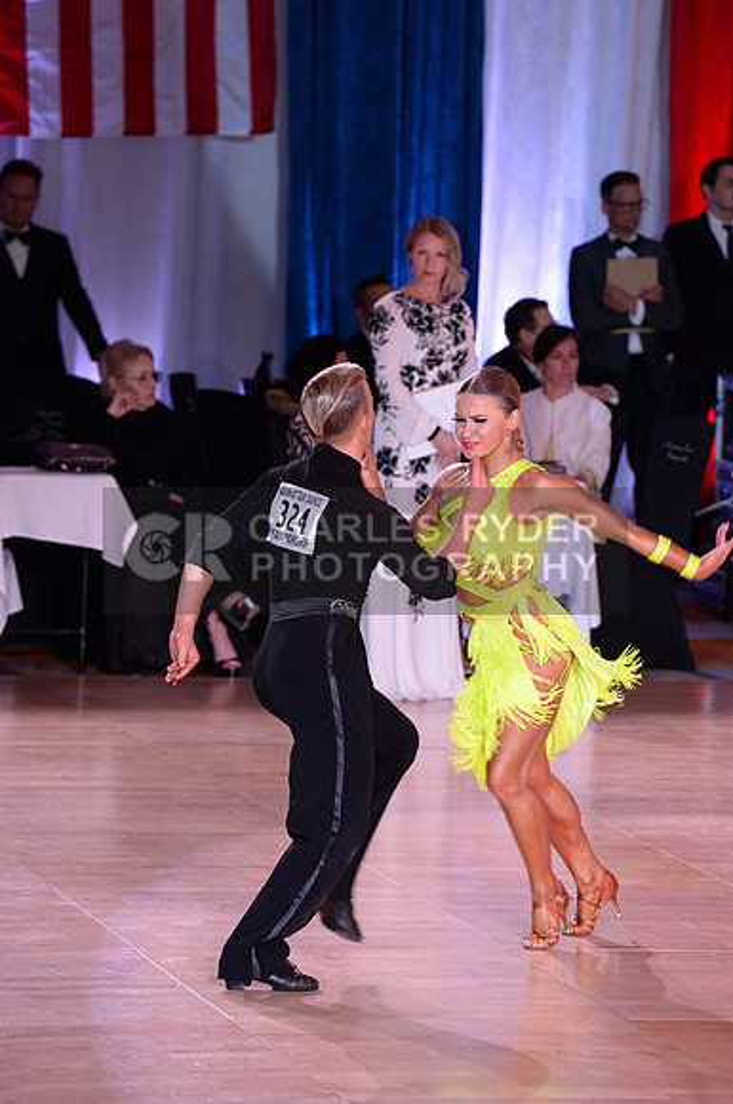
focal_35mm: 200
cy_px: 552
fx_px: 6126
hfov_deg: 6.8
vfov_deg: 10.3
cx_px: 366
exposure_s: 1/250
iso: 2000
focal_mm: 200
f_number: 5
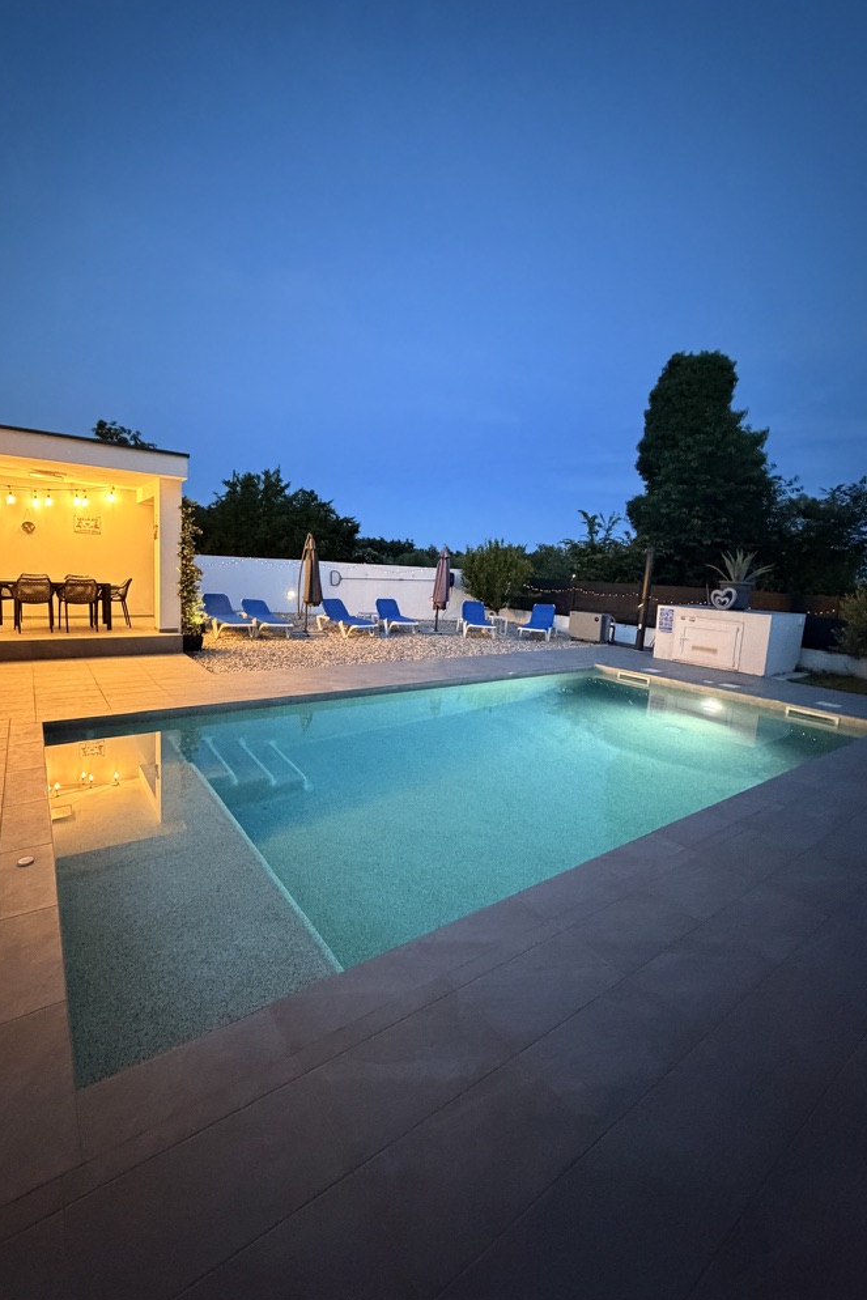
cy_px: 634
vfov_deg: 100.4
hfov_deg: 77.3
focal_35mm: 15
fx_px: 542
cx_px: 407
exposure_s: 1/33
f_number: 2.2
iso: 1000
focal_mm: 2.22
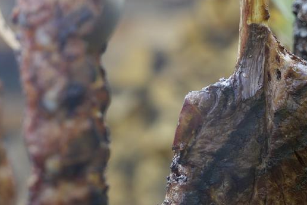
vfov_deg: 8.4
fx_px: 1383
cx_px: 258
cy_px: -14
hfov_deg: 12.6
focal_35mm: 162
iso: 200
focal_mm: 43.6
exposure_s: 1/160
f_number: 3.2
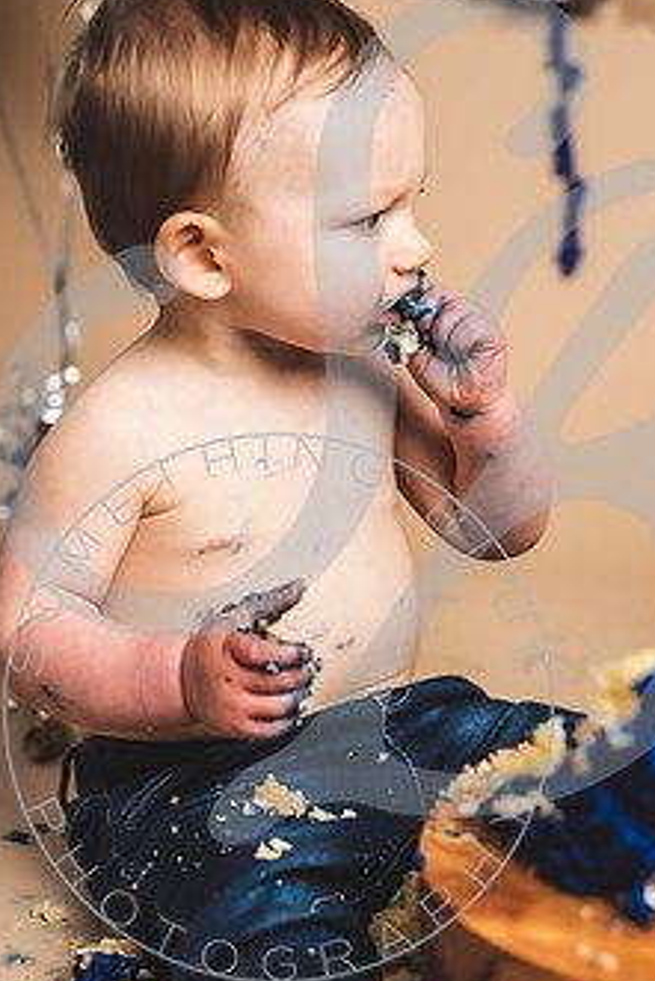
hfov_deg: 20.0
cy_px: 483
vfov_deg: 29.6
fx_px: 1854
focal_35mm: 68
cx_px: 412
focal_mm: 50
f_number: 2.8
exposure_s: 1/125
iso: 200
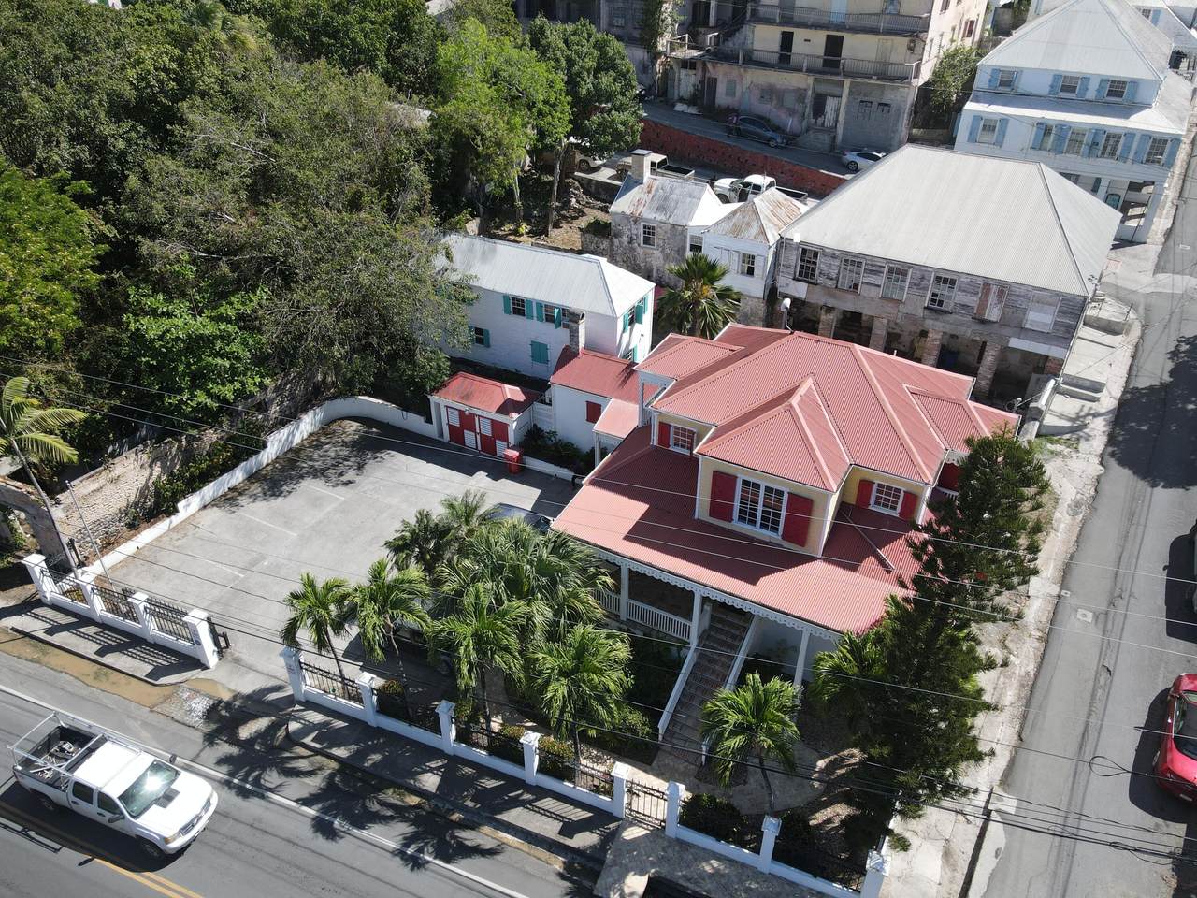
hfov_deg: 71.6
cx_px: 598
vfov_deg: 56.8
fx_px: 830
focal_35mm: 24
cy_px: 449
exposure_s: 1/500
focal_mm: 4.5
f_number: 2.8
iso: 100
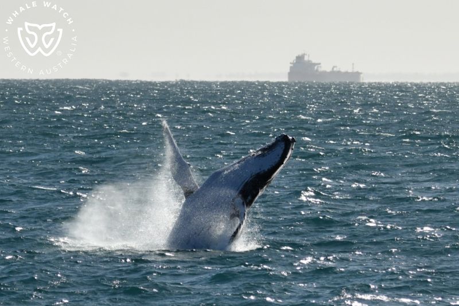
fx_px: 2422
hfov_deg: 10.8
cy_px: 153
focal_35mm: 190
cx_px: 230
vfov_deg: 7.2
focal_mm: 190
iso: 500
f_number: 5.3
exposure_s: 1/8000
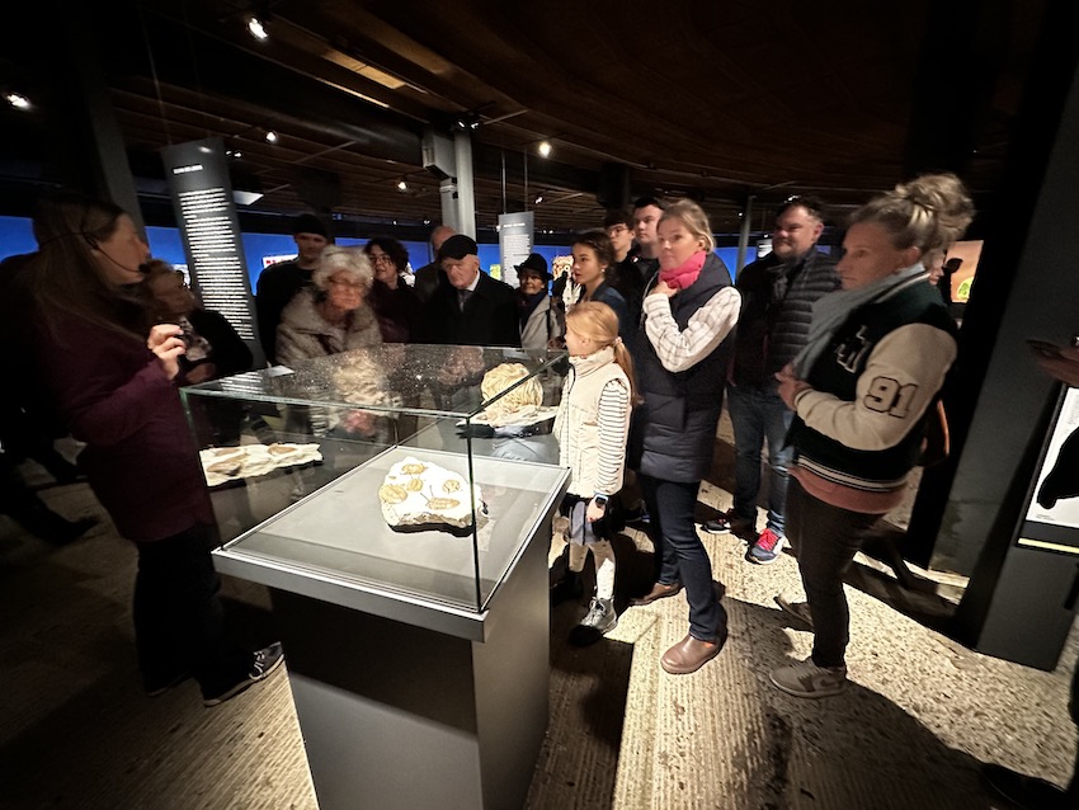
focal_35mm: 14
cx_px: 540
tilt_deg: -17.3
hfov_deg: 102.0
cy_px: 405
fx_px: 437
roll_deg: +0.6
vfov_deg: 85.7
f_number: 2.2
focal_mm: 2.22
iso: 1600
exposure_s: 1/28
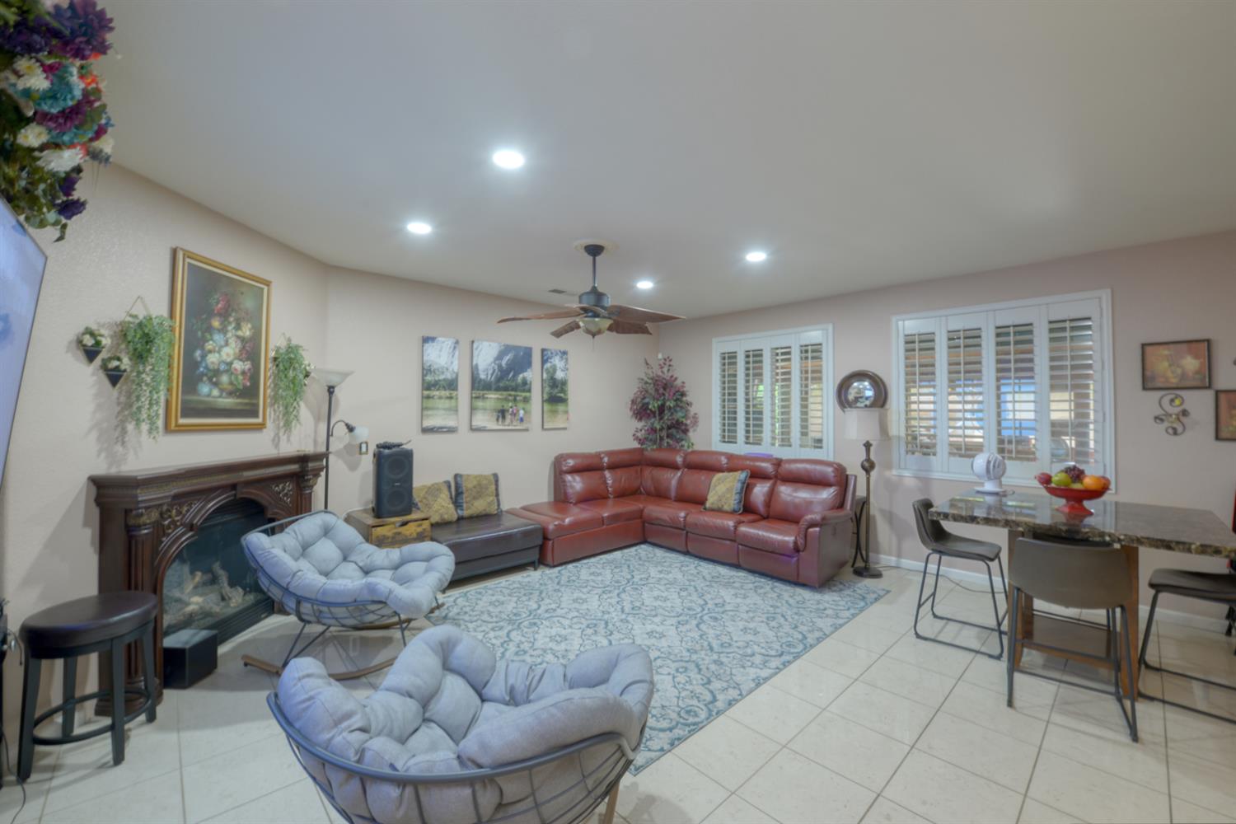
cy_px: 412
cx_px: 618
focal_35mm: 14
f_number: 10
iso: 400
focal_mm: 14
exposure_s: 1/3
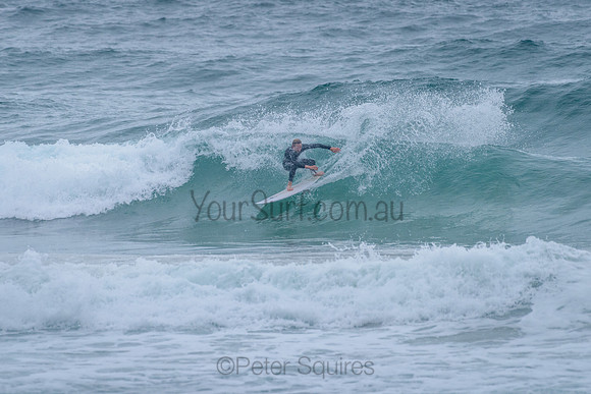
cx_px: 296
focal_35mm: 613
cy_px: 153
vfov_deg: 2.2
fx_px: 10062
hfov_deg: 3.4
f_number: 5.6
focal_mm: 500
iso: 1600
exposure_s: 1/2000
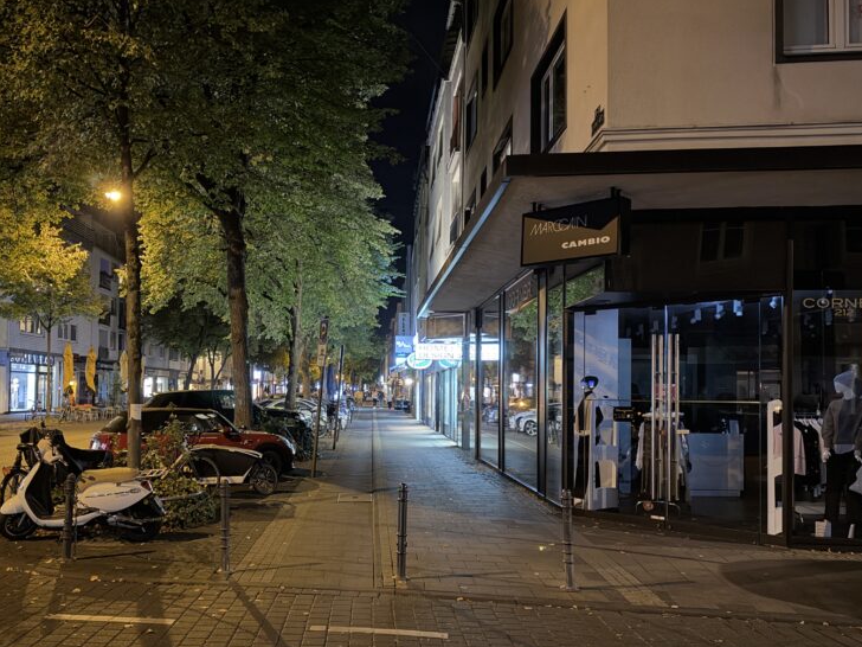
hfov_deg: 56.2
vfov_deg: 44.1
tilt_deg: +1.4
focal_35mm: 32
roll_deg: -0.6
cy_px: 369
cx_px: 327
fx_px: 797
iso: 1600
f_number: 1.48
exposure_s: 1/17
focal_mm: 6.93
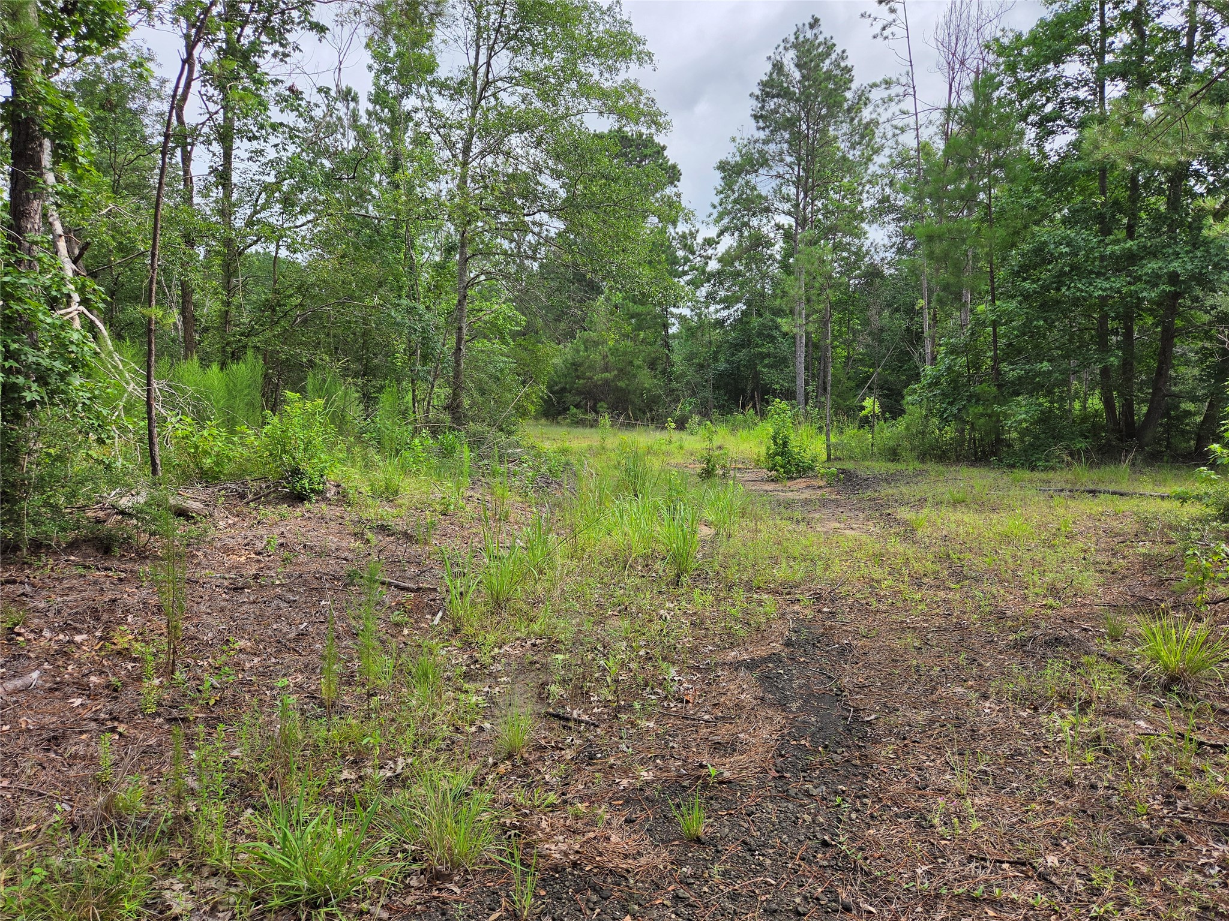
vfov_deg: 58.9
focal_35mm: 23
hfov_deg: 73.9
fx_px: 817
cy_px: 460
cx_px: 614
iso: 80
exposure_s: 1/2671
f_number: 1.8
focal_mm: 5.4
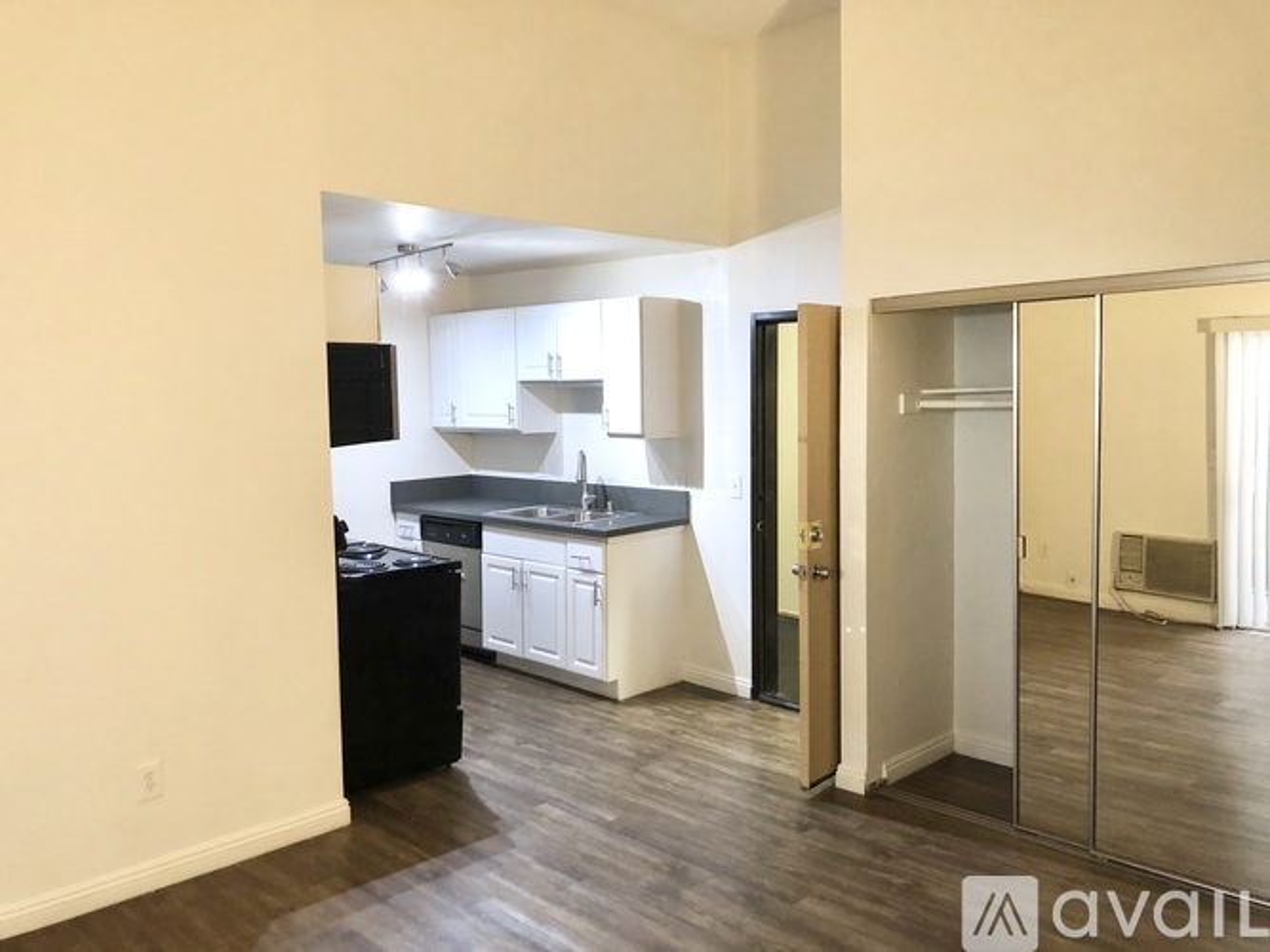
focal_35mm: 28
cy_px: 476
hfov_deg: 63.5
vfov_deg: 49.7
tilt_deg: -5.2
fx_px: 1027
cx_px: 635
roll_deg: -0.8
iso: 100
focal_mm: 3.99
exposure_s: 1/15
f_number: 1.8
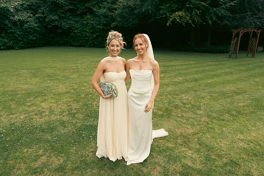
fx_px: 183
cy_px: 88
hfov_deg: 71.5
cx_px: 132
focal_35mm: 25
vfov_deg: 51.3
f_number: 3.5
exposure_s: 1/320
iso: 125
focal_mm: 25
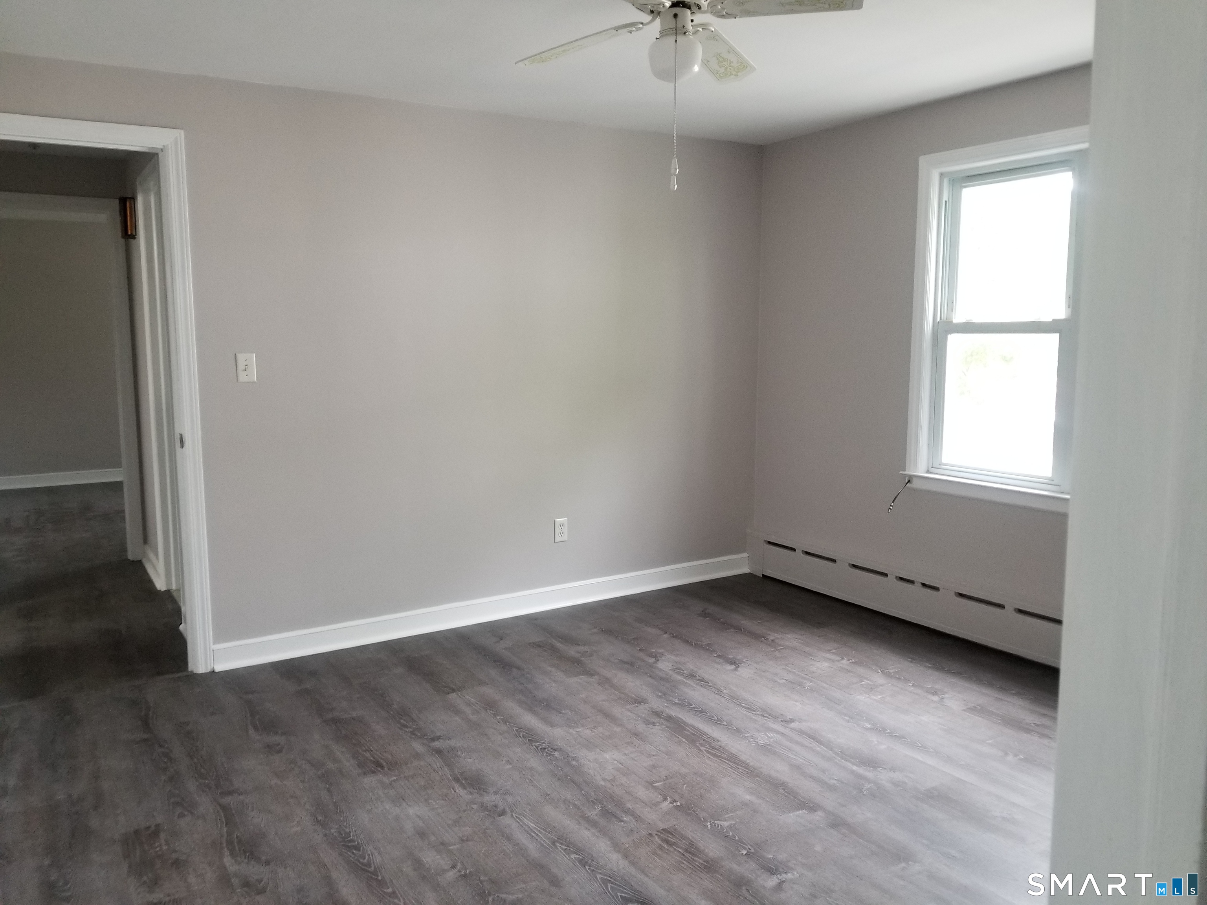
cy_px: 452
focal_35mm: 26
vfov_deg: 53.1
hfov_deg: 67.3
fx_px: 907
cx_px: 604
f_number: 1.7
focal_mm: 4.25
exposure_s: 1/30
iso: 200
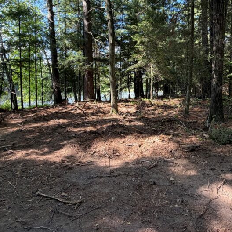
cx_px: 161
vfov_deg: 62.4
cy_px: 93
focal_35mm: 25
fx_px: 190
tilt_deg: -2.1
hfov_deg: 60.9
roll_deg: +0.0
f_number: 2.2
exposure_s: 1/121
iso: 80
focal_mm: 2.22
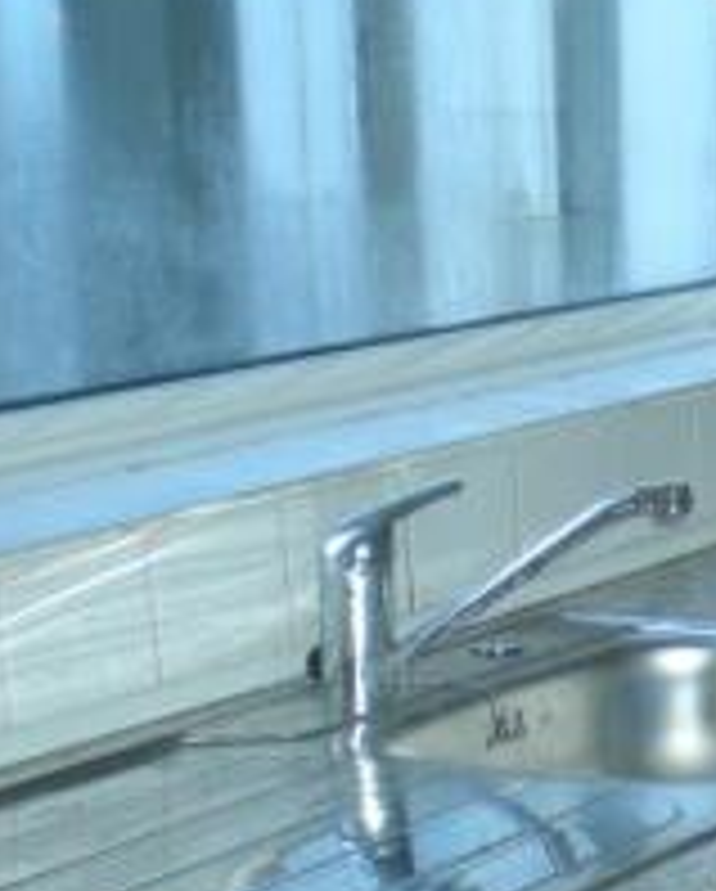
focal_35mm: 109
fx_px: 2881
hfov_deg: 13.6
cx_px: 970
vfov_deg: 17.5
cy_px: 704
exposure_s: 1/60
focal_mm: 6.3
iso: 152
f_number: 3.1
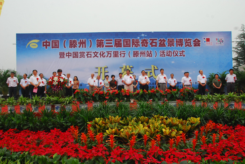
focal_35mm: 33
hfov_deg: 57.1
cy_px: 82
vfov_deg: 40.1
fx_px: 225
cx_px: 122
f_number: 10
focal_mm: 22
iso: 800
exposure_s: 1/400
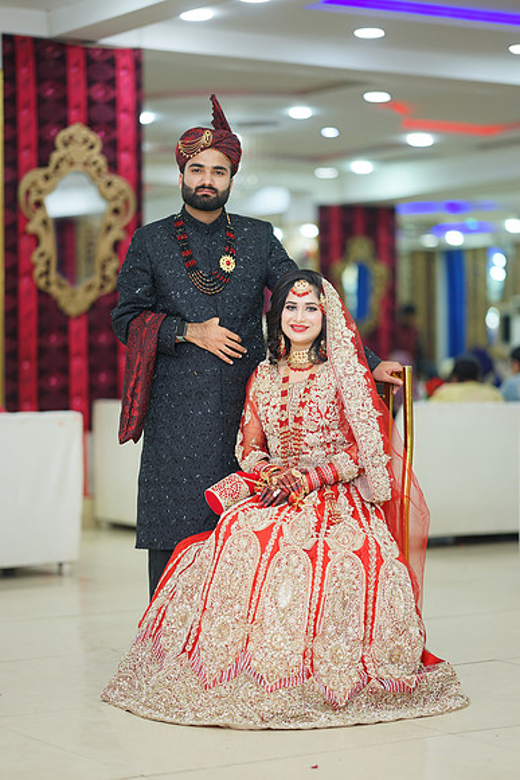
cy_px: 390
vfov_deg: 23.9
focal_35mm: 85
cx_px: 260
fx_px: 1840
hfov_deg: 16.1
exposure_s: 1/160
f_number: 1.4
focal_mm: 85
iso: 125
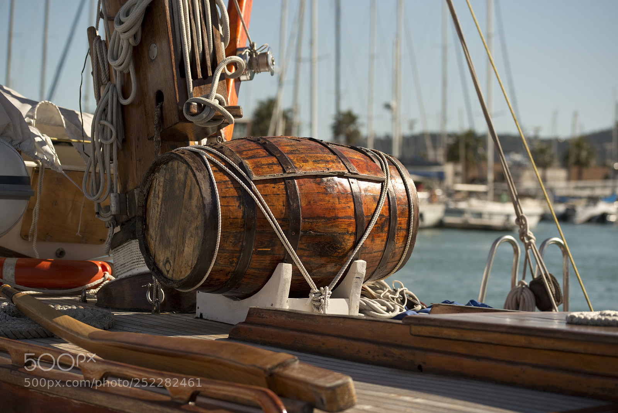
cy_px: 206
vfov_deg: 13.1
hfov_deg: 19.4
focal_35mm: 105
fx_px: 1803
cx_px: 309
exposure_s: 1/3200
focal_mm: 105
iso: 200
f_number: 5
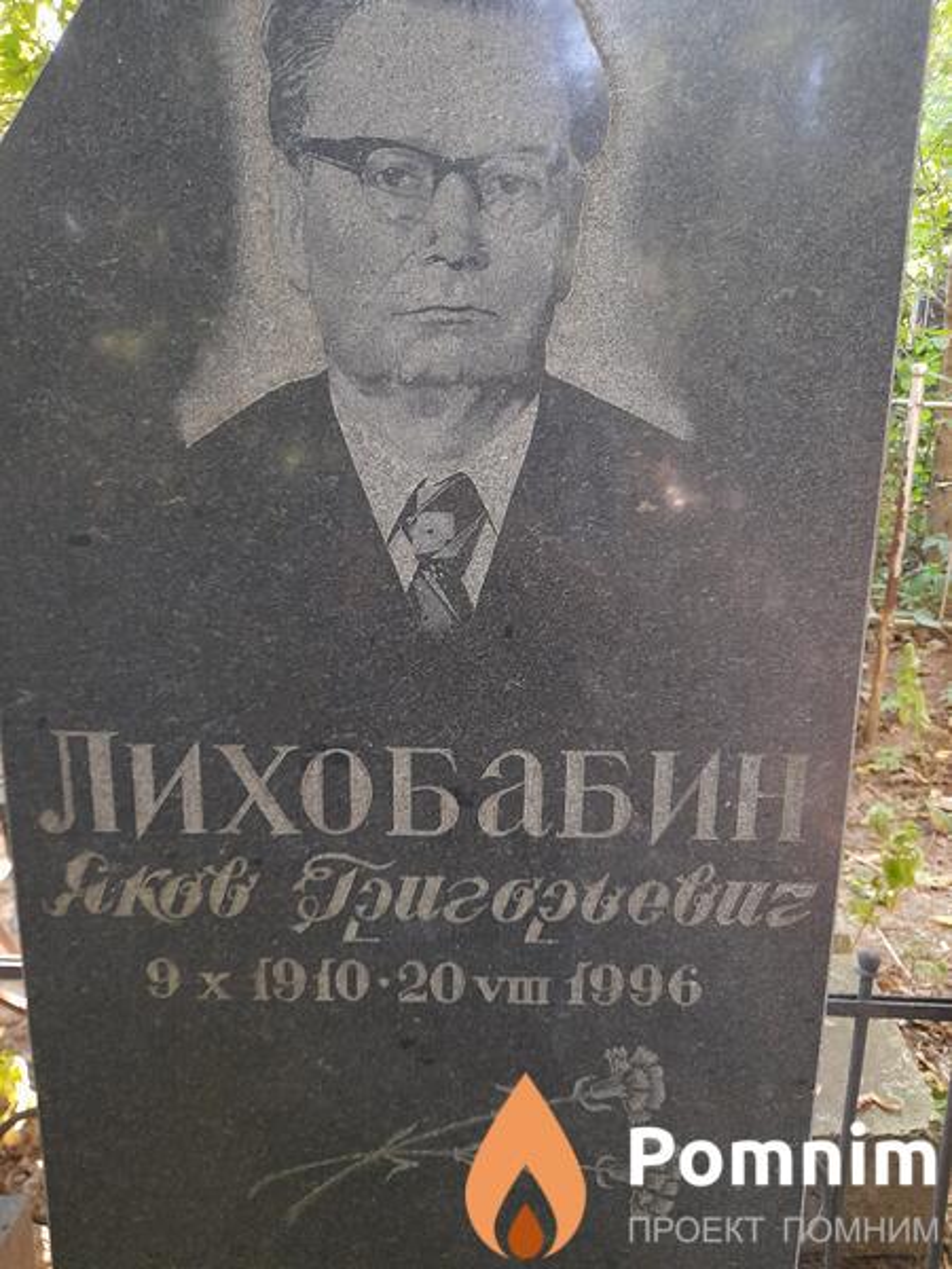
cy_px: 634
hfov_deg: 54.9
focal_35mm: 25
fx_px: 917
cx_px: 476
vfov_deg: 69.4
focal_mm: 4.6
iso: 320
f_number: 2
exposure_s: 1/50
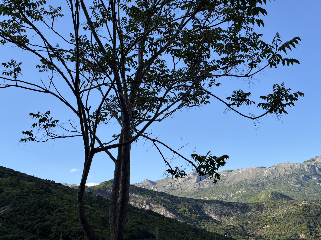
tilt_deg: +18.7
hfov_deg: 39.7
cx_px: 160
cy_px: 120
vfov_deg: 30.3
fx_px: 445
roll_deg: +0.5
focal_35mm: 48
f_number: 1.78
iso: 64
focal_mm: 6.76
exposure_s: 1/2667
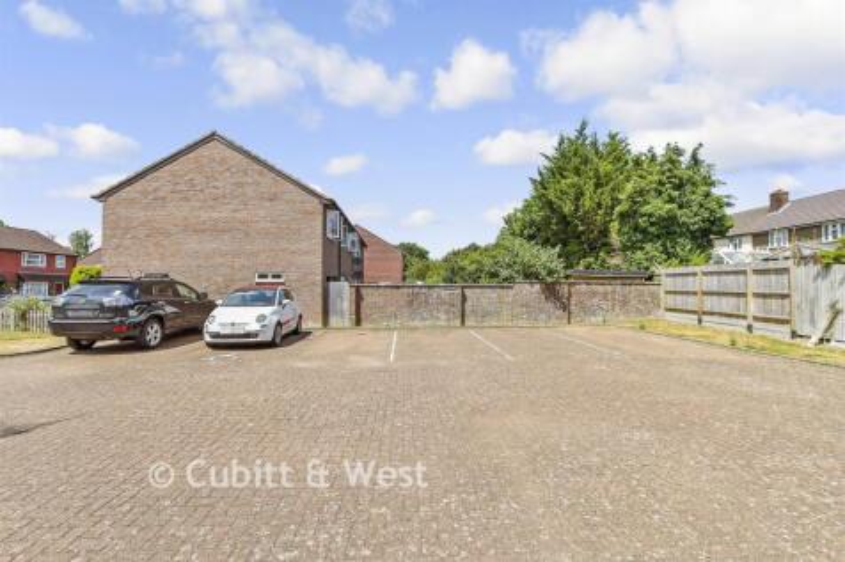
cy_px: 281
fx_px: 352
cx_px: 422
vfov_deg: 77.3
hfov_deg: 100.4
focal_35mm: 15
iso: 160
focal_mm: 10
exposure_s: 1/400
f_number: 8
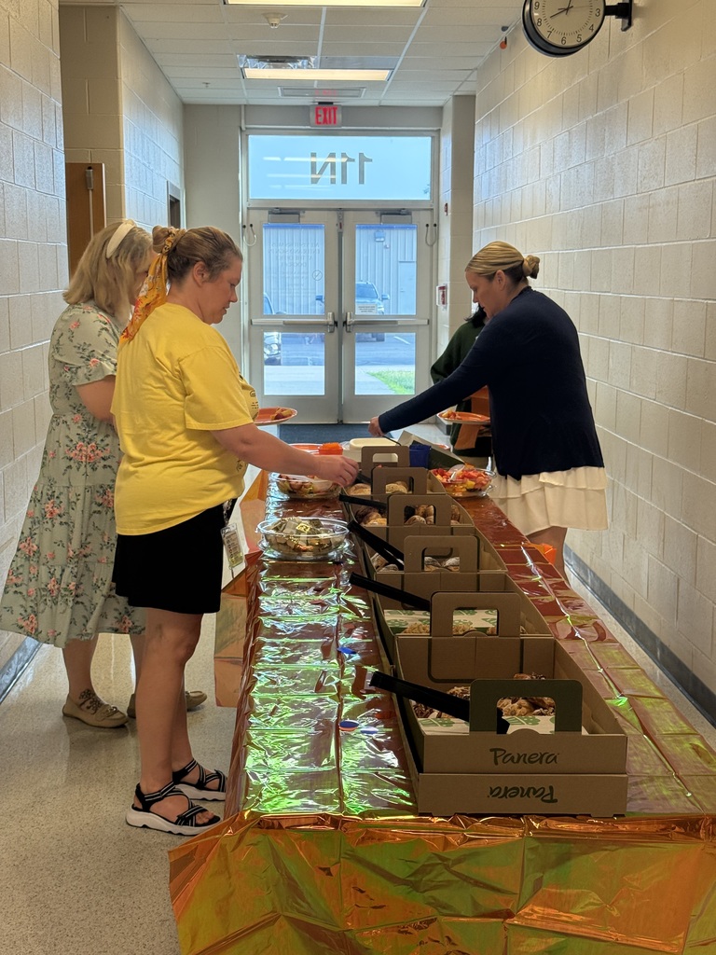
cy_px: 478
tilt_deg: -8.0
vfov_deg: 39.7
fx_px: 1324
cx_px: 358
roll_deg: -0.2
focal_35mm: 48
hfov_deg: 30.3
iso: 160
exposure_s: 1/120
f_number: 1.78
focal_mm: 6.76
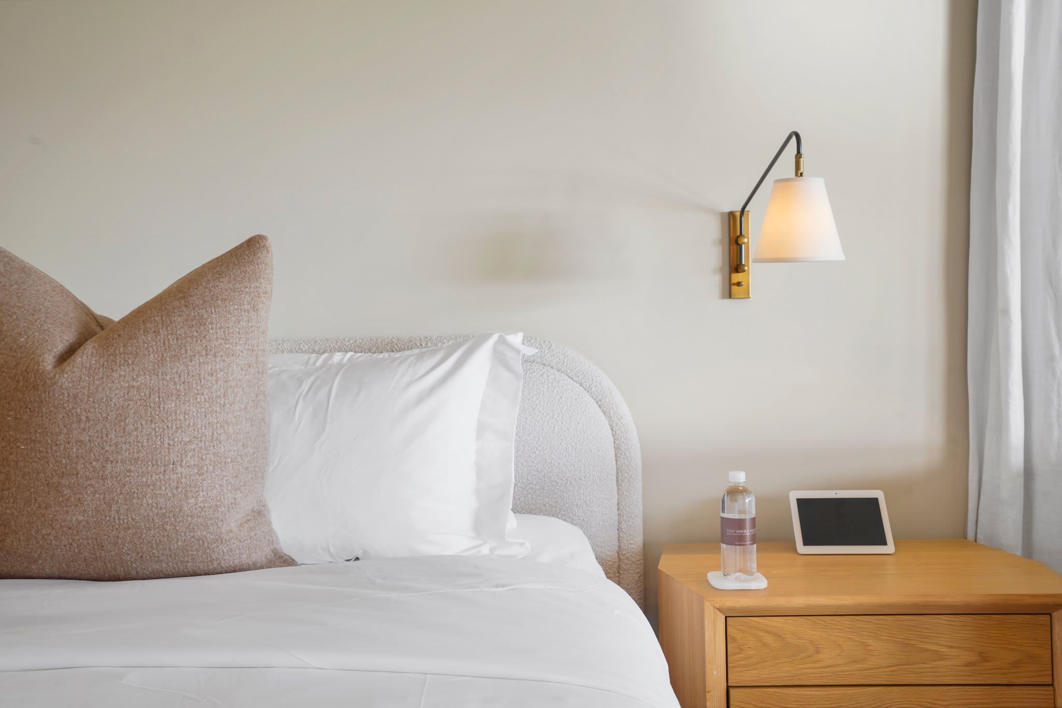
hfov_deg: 54.4
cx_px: 531
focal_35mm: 35
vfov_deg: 37.8
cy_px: 354
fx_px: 1032
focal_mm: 35
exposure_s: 1/40
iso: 500
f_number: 9
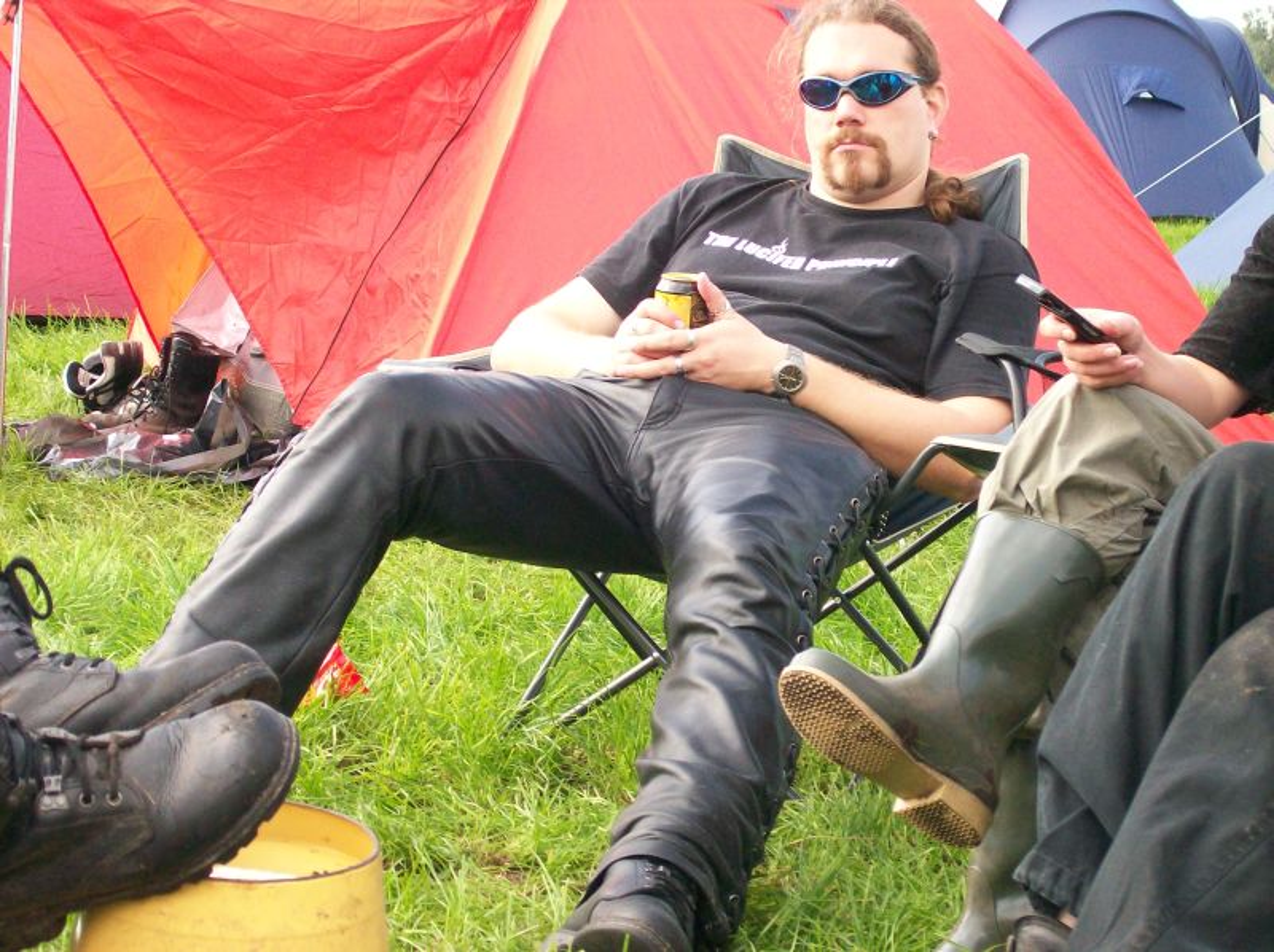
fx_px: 3198
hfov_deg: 22.5
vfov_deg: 16.9
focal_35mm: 87
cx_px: 637
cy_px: 476
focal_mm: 14.3
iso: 140
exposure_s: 1/173
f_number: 4.3
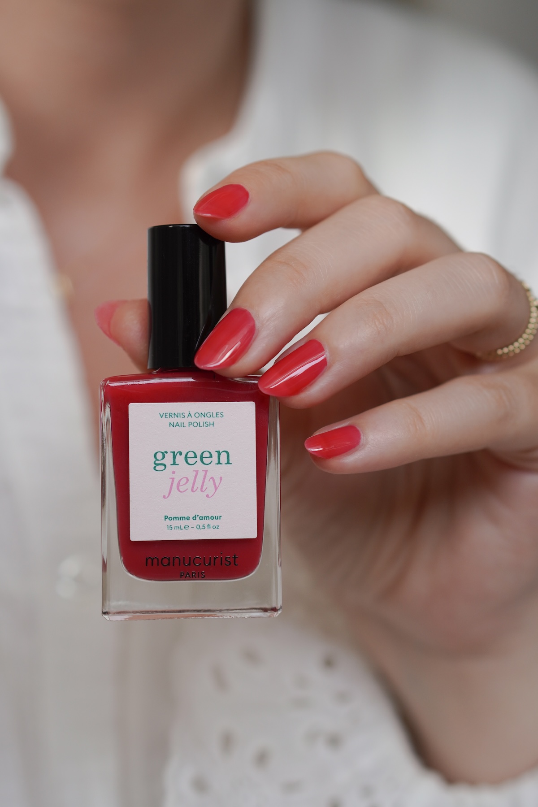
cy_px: 404
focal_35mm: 75
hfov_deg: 18.2
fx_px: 1681
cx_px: 269
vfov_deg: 27.0
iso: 200
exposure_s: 1/200
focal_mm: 50
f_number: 3.2
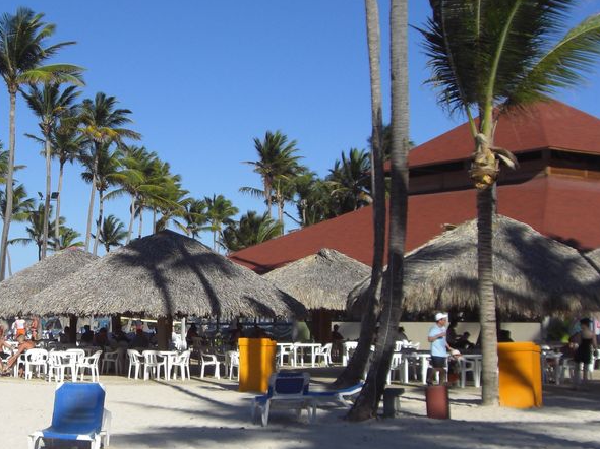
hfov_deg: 28.8
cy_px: 207
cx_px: 125
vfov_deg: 22.2
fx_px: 1144
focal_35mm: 66
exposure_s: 1/200
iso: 64
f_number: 8
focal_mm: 6.2
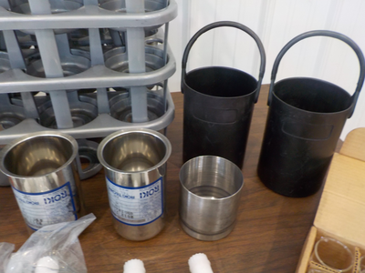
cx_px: 182
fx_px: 316
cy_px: 136
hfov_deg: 60.0
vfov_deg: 46.8
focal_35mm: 30
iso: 220
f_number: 3.3
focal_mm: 4.1
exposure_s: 1/30
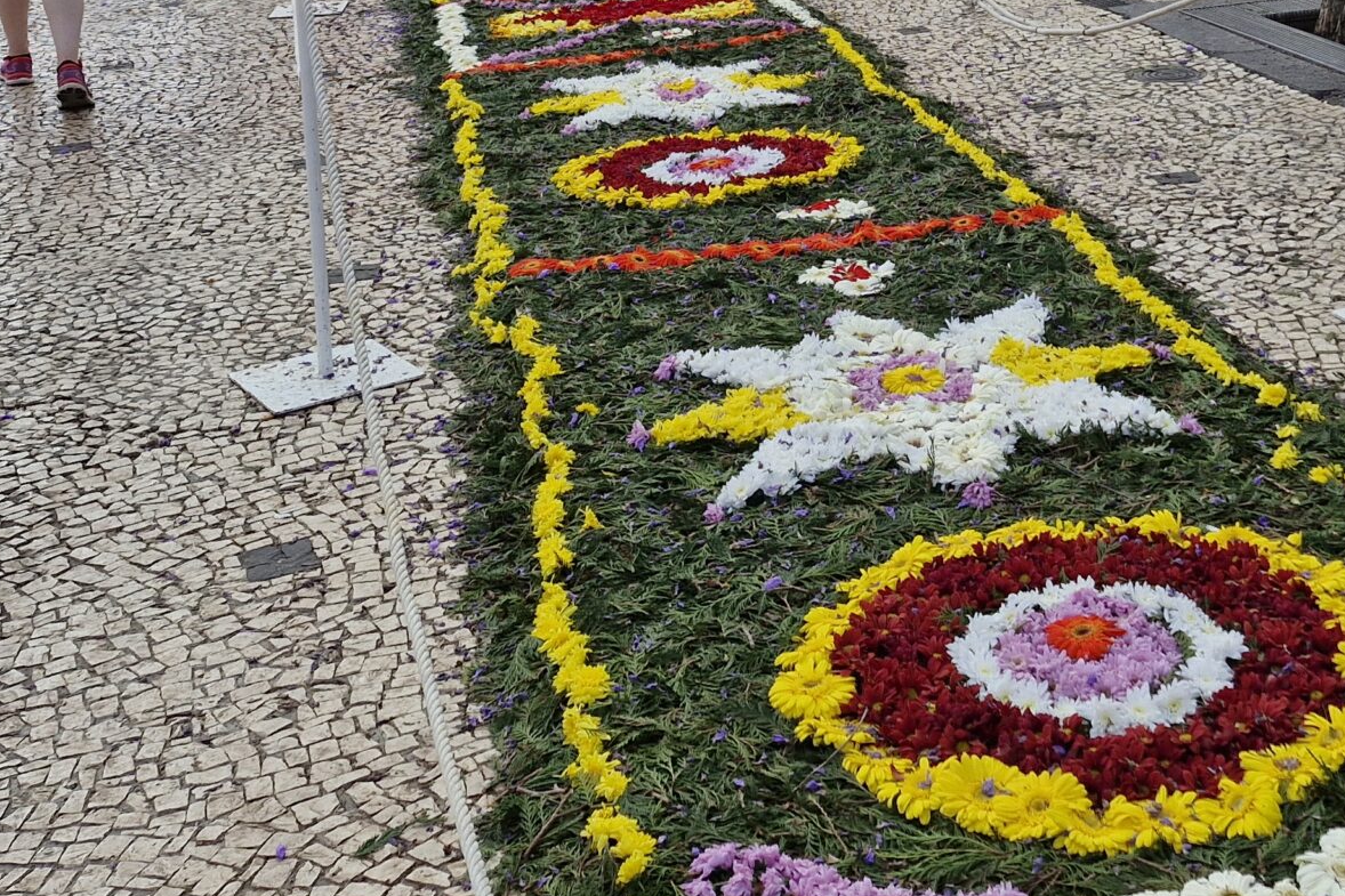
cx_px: 1005
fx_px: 1942
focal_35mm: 52
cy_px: -132
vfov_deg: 24.0
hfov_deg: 37.3
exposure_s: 1/1128
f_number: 1.8
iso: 50
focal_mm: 5.54
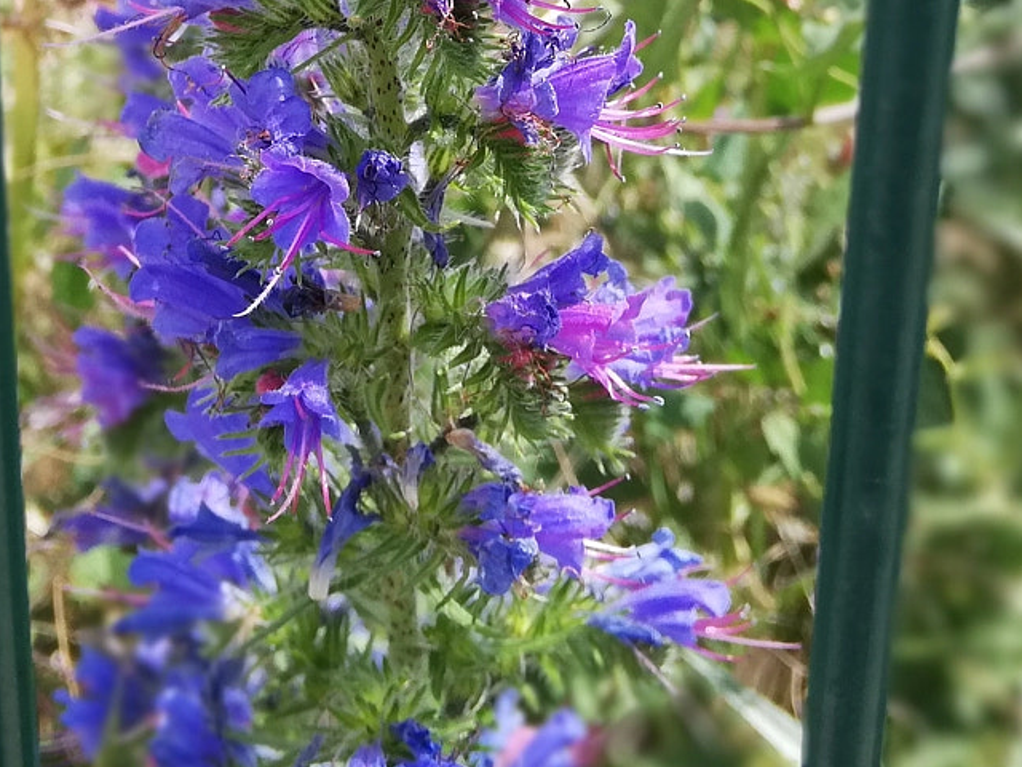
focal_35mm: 65
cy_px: -64
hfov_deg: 29.8
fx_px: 1919
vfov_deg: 21.5
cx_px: 444
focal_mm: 3.81
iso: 50
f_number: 4
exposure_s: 1/559
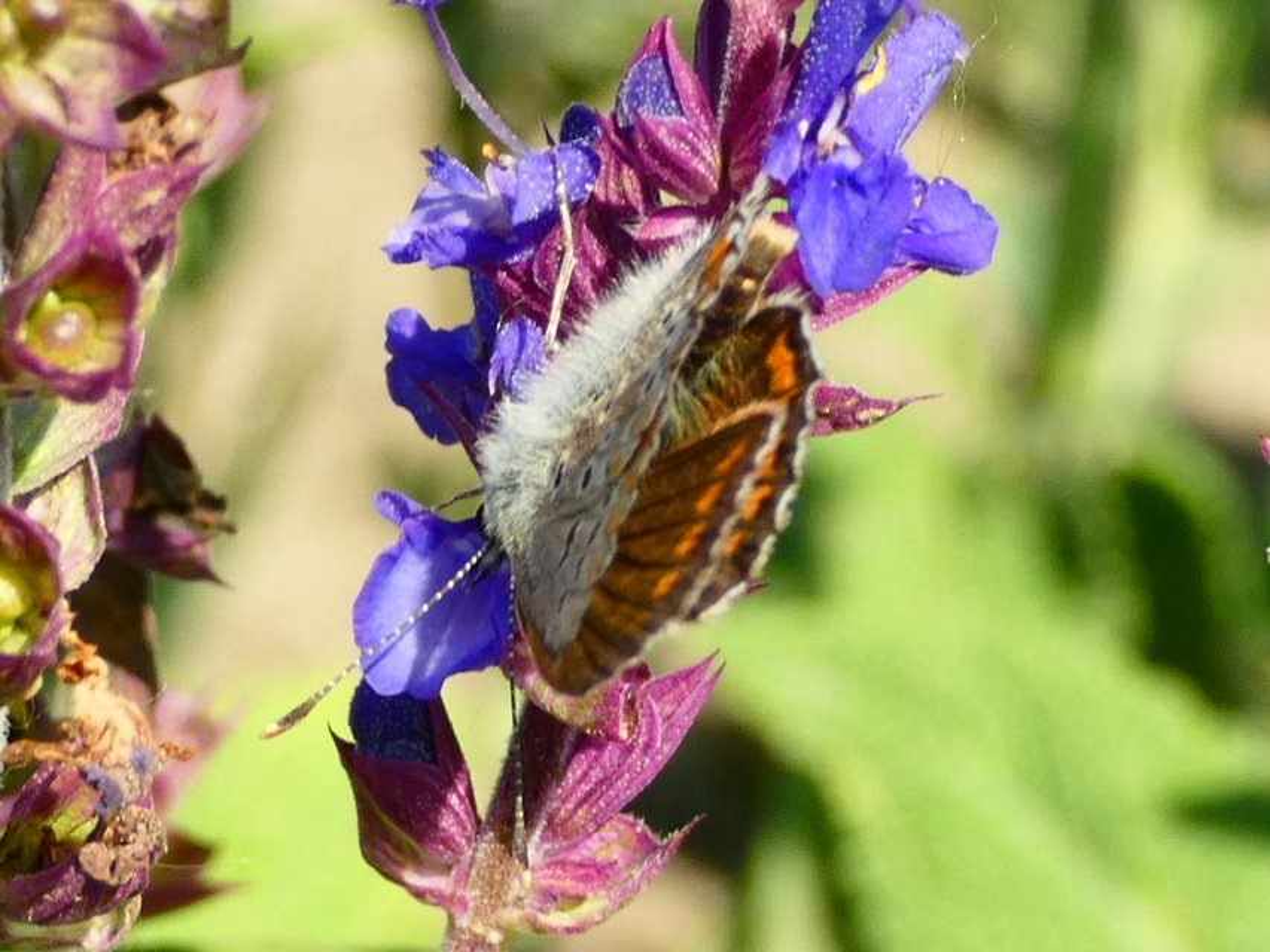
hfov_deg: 16.4
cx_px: 635
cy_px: 476
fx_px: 4403
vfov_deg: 12.4
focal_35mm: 120
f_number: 5.1
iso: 80
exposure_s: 1/100
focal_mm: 21.5
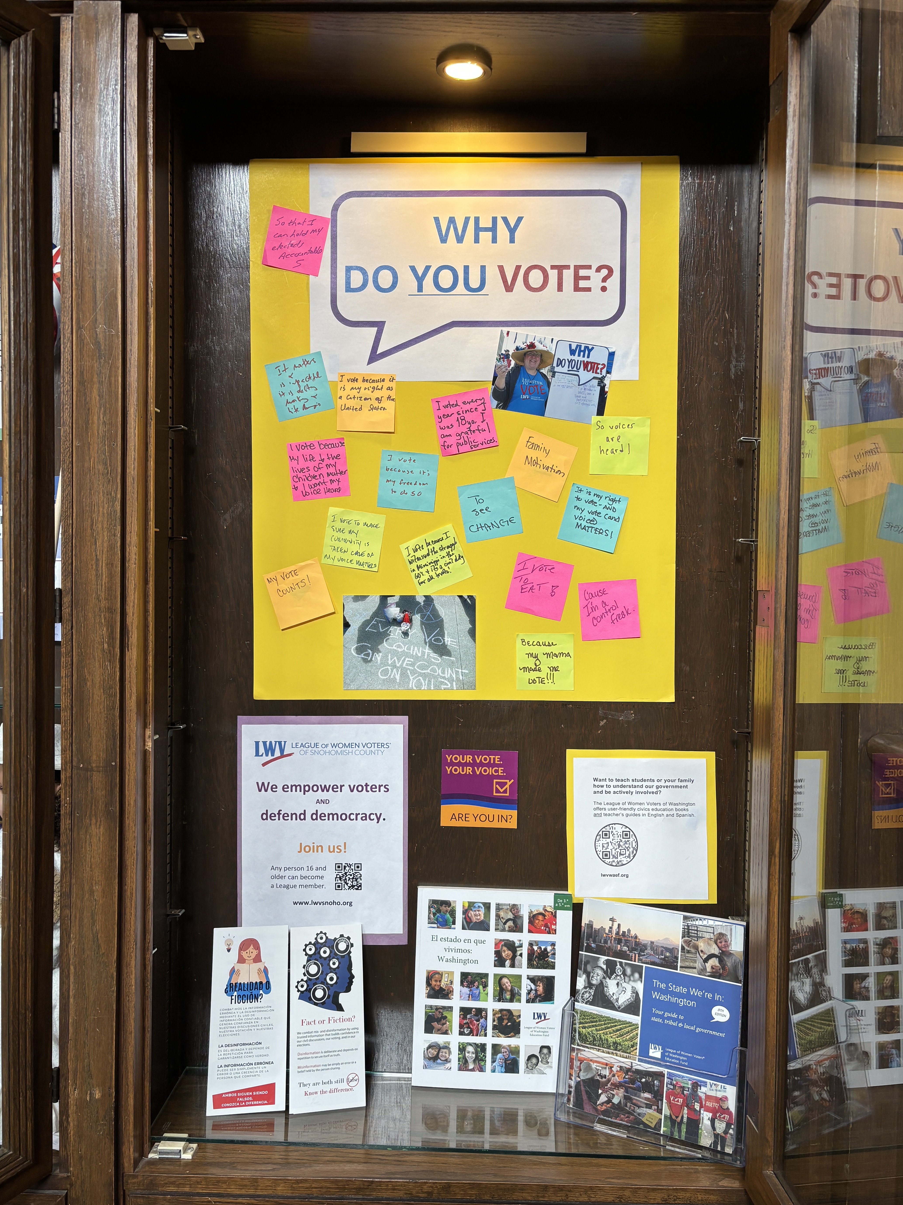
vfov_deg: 65.3
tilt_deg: -2.0
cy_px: 607
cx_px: 454
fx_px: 939
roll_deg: -1.6
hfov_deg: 51.4
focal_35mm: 27
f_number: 1.6
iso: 80
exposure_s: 1/120
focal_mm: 5.96
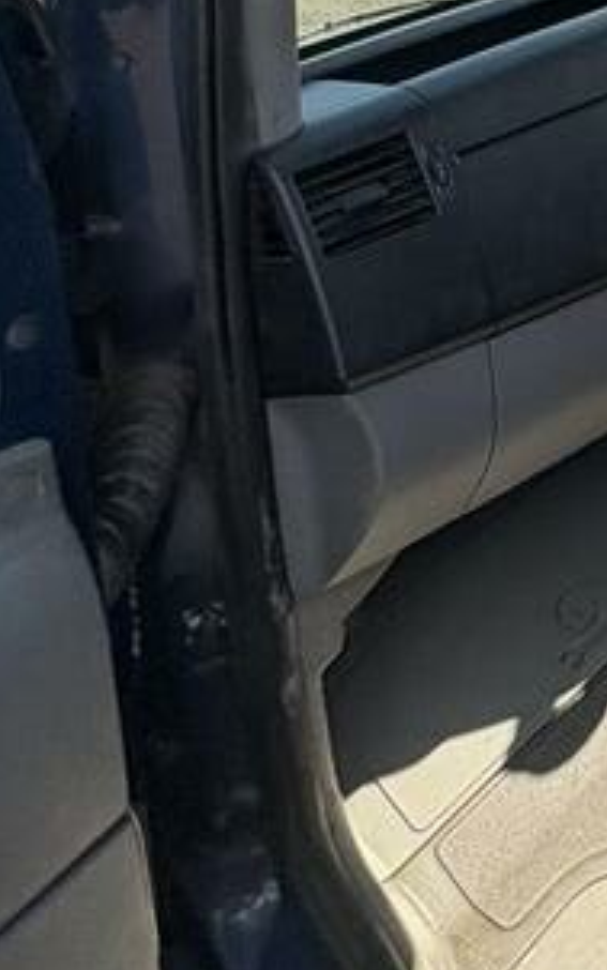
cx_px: 1021
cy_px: -119
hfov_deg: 21.7
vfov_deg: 37.3
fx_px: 1163
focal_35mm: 44
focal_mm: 2.22
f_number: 2.2
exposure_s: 1/467
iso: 50
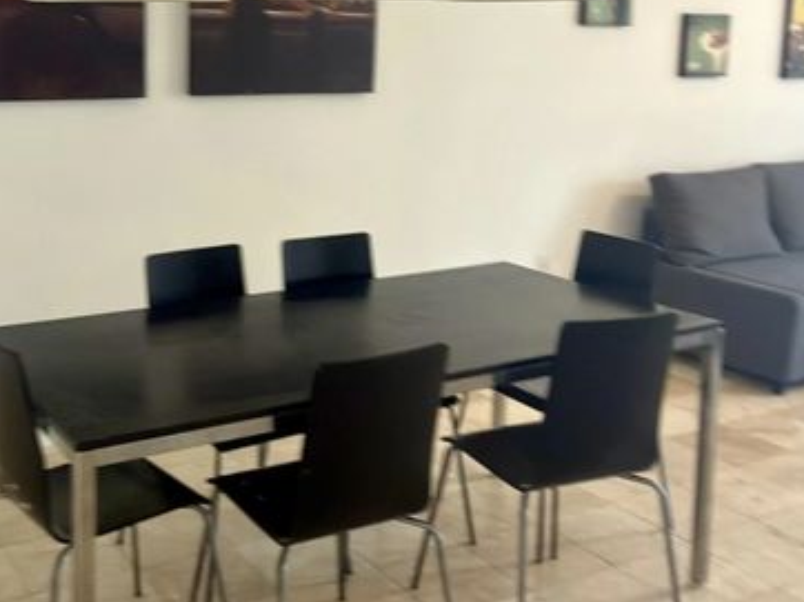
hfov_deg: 40.6
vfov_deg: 31.1
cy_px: 178
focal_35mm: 46
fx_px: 1068
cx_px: 244
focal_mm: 2.22
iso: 80
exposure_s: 1/30
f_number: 2.2
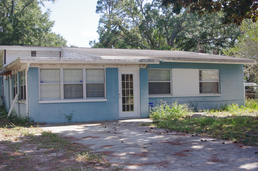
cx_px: 129
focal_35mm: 52
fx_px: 372
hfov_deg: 38.2
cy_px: 86
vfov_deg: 25.9
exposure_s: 1/800
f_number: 5.6
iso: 400
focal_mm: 35
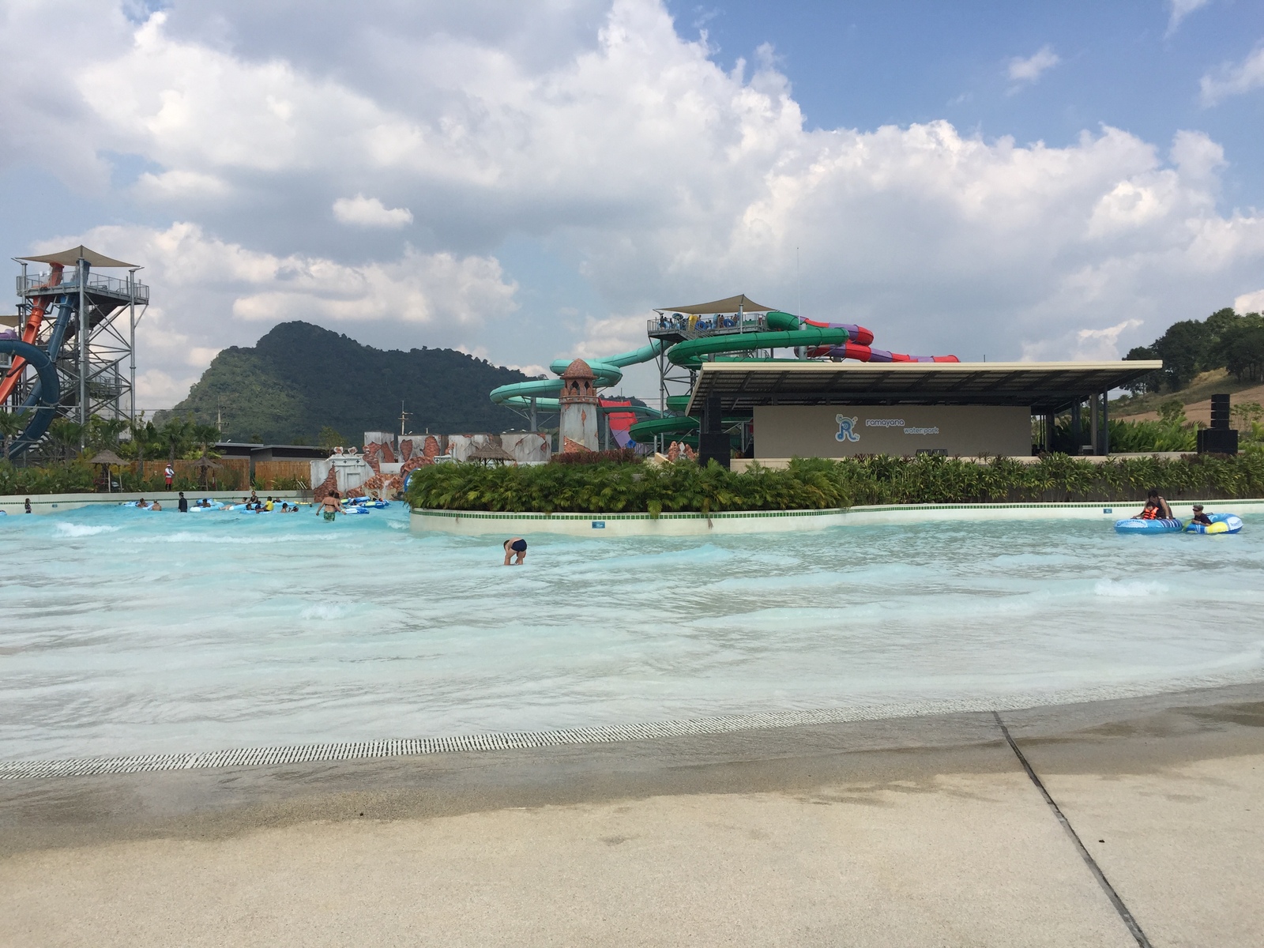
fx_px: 1059
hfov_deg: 61.7
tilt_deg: -0.3
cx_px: 632
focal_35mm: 29
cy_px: 474
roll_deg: -1.0
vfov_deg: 48.2
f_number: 2.2
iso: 32
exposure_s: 1/2475
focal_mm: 4.15
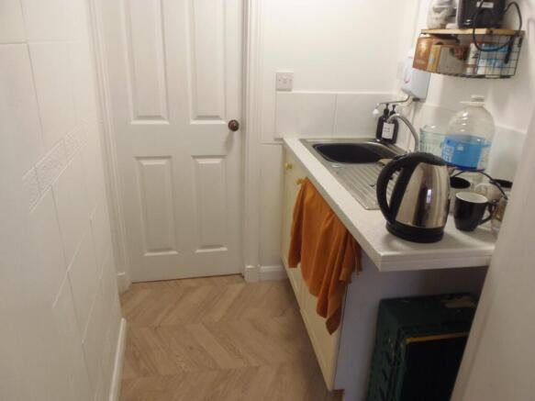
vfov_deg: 56.8
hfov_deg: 71.6
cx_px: 268
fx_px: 371
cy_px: 200
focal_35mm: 24
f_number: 2.9
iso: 125
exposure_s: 1/30
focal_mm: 4.3
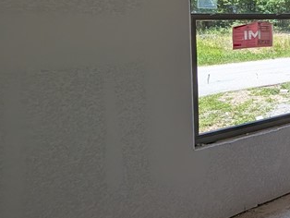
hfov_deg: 30.1
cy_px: 25
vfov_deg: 34.9
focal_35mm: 39
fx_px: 327
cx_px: 423
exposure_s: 1/636
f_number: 1.7
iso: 55
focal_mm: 2.02
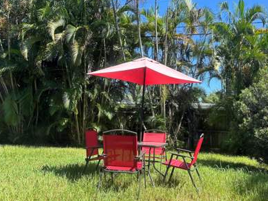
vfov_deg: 44.0
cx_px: 144
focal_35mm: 32
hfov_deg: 56.7
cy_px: 80
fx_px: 248
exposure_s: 1/1159
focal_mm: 5.7
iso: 50
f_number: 1.5
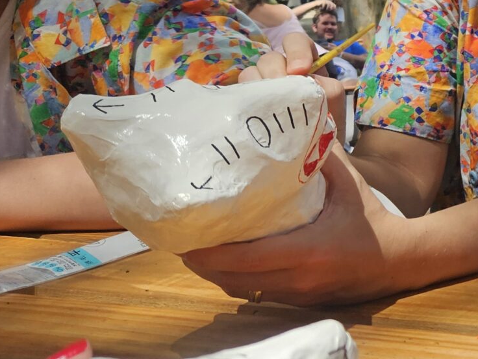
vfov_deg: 17.9
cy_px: -16
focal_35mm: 80
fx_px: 1105
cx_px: 814
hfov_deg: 19.5
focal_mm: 5.4
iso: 40
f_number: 1.8
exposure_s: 1/1228
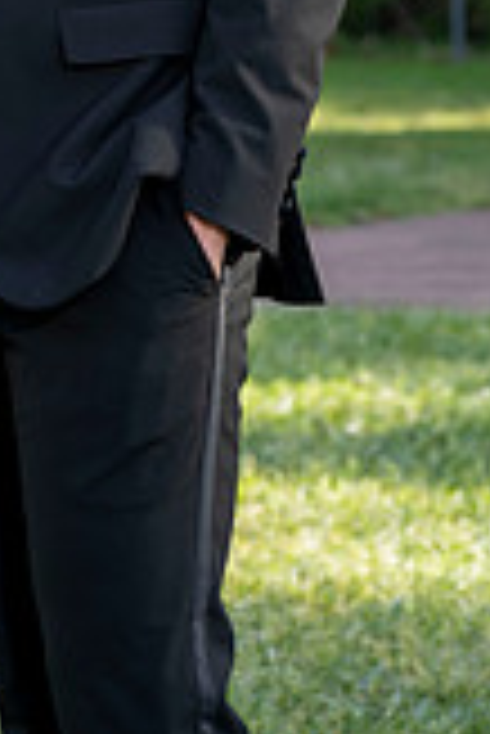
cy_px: -275
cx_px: 67
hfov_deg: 4.2
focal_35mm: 331
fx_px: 6743
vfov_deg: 6.2
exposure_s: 1/125
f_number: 7.1
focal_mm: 120
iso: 250
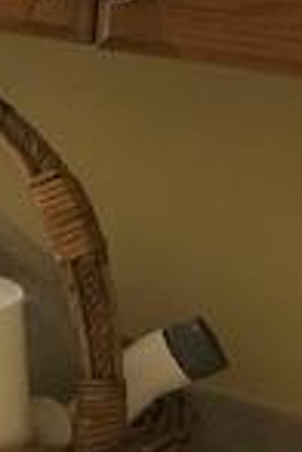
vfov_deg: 15.7
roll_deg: +0.0
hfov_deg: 8.7
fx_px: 1598
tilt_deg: -7.9
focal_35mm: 127
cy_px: -40
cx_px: -647
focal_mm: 3.99
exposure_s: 1/12
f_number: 1.8
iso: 100
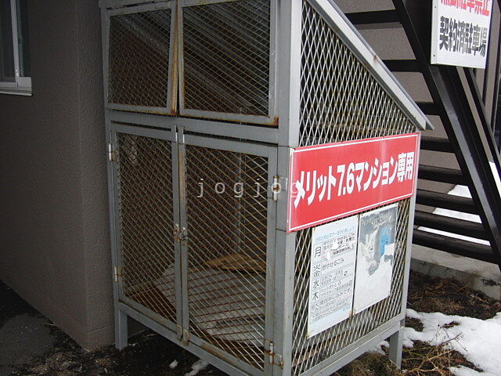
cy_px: 188
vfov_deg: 38.7
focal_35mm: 37
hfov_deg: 50.1
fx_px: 536
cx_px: 250
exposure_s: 1/125
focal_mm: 6.42
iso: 100
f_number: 3.6
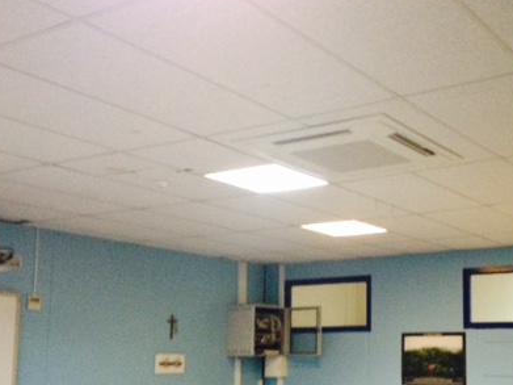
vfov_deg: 26.7
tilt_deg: +5.0
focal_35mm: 54
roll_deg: +0.0
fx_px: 800
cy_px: 281
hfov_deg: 34.8
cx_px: 386
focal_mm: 4.12
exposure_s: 1/20
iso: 400
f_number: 2.4
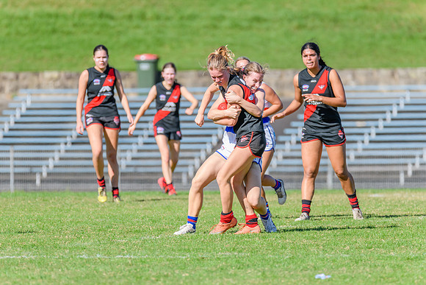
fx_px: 5949
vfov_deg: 2.7
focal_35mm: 503
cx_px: 209
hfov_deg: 4.1
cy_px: 133
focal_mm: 420
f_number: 7.1
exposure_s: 1/1600
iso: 640
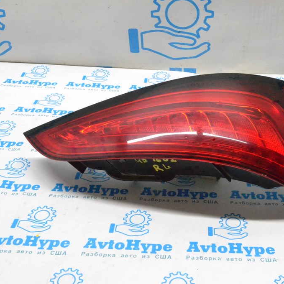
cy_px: 142
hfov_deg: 33.6
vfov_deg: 34.0
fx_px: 464
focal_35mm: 50
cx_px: 195
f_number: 13
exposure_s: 1/100
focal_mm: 26
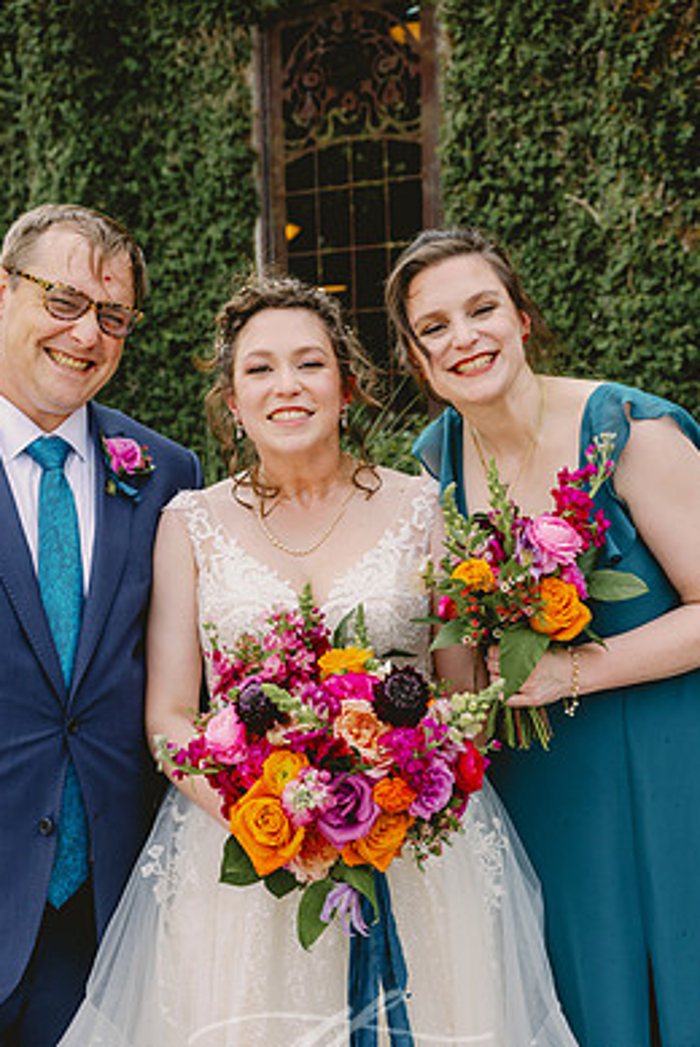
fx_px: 1514
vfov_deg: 38.1
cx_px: 326
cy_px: 573
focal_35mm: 52
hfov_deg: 26.0
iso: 200
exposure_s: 1/400
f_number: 5
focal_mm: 45
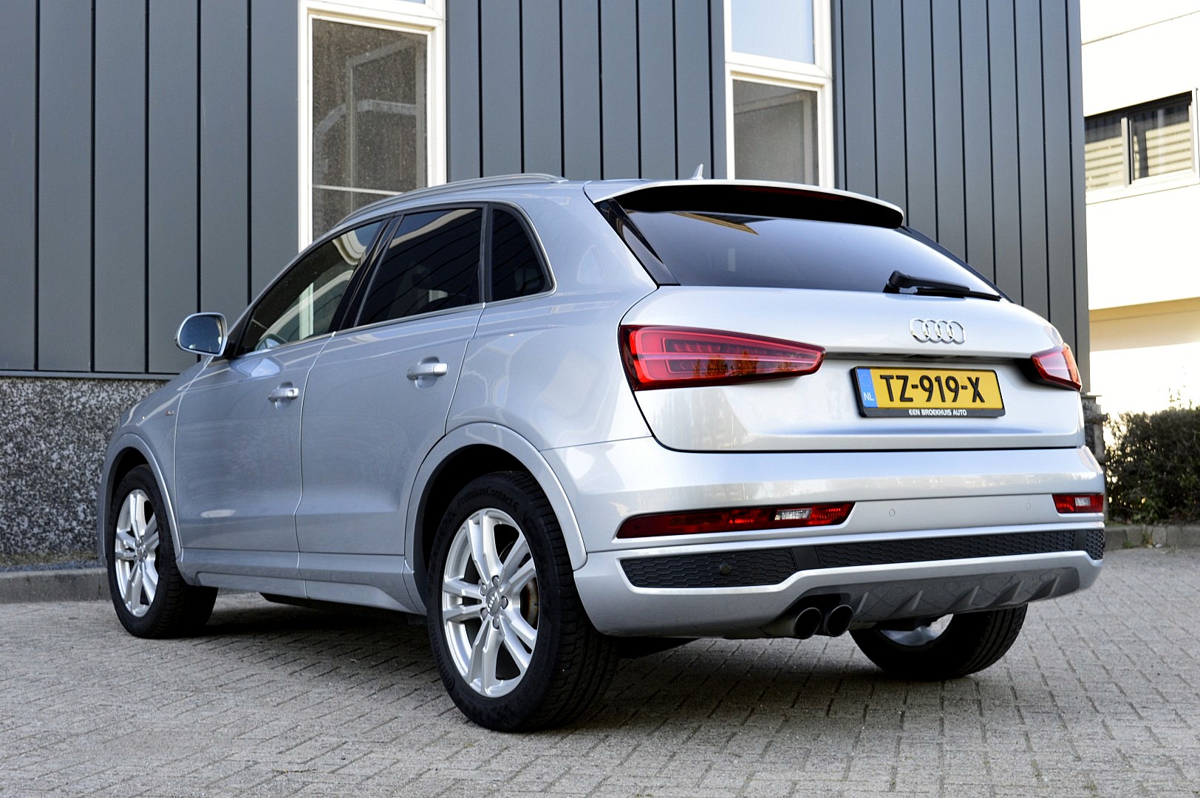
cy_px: 399
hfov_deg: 38.9
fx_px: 1699
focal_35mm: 51
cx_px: 600
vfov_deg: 26.4
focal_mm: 34
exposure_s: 1/80
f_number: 8
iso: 400
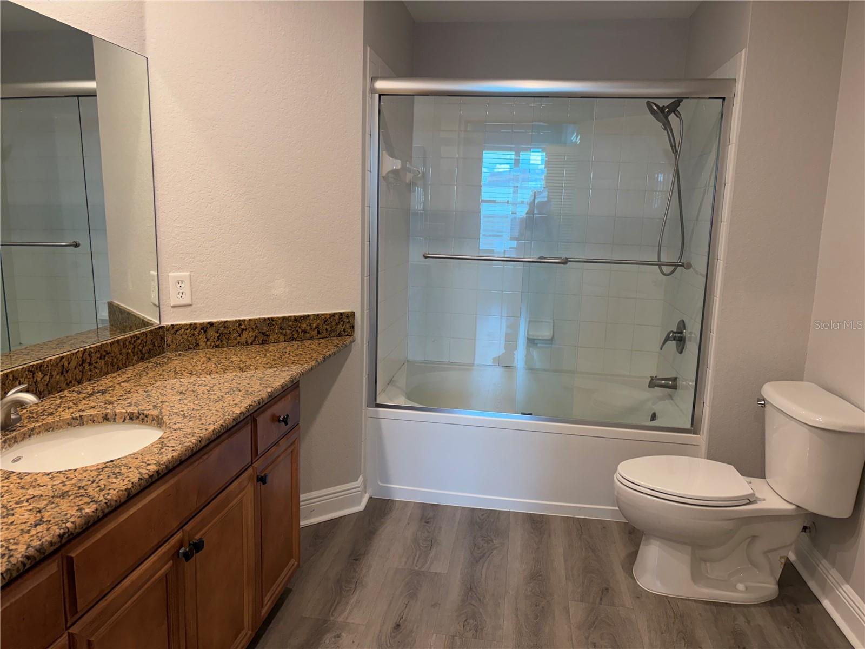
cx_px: 432
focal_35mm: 26
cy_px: 324
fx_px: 650
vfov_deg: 53.1
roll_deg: -0.6
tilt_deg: -8.0
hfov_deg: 67.3
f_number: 1.6
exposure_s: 1/60
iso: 100
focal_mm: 5.96
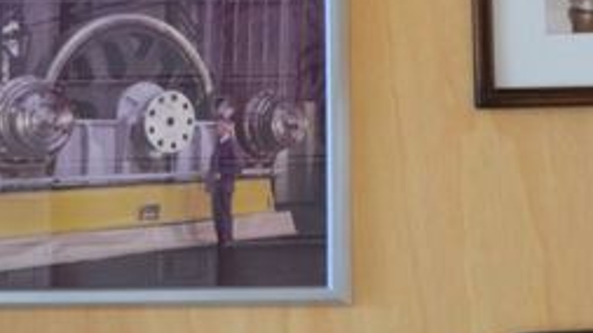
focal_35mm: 124
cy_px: -213
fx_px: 1949
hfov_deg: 17.1
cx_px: 530
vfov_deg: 9.4
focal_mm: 20
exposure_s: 1/40
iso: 800
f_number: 3.5
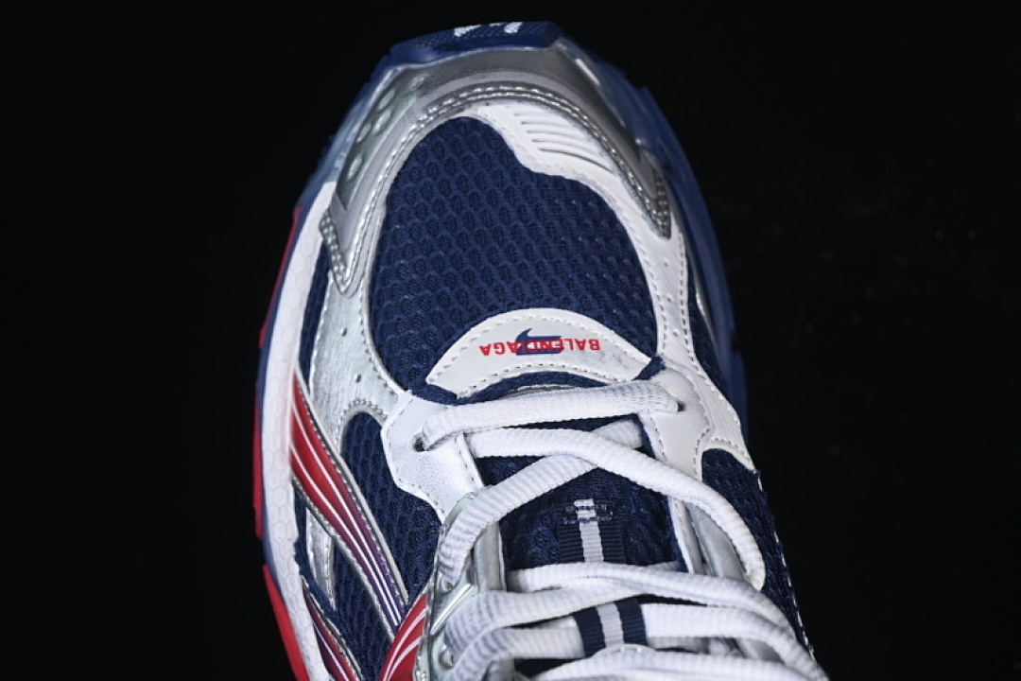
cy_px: 340
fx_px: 2127
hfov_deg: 27.0
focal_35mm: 75
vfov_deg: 18.2
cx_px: 510
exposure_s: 1/60
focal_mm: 50
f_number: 6.3
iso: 160
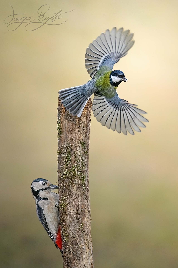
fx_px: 2966
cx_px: 89
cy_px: 134
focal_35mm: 400
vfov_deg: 5.2
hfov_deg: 3.4
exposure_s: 1/3200
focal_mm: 400
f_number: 8
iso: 3200
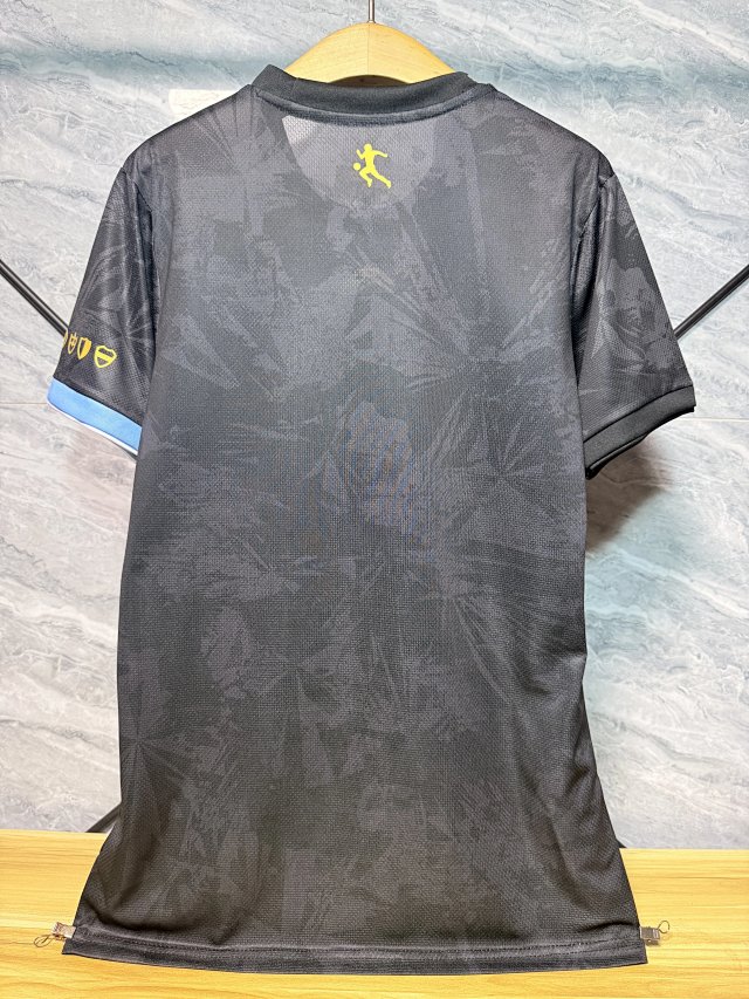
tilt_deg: -0.7
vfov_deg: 71.6
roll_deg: -1.3
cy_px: 500
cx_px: 374
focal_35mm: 24
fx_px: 692
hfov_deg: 56.8
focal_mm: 6.76
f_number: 1.78
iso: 400
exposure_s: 1/50
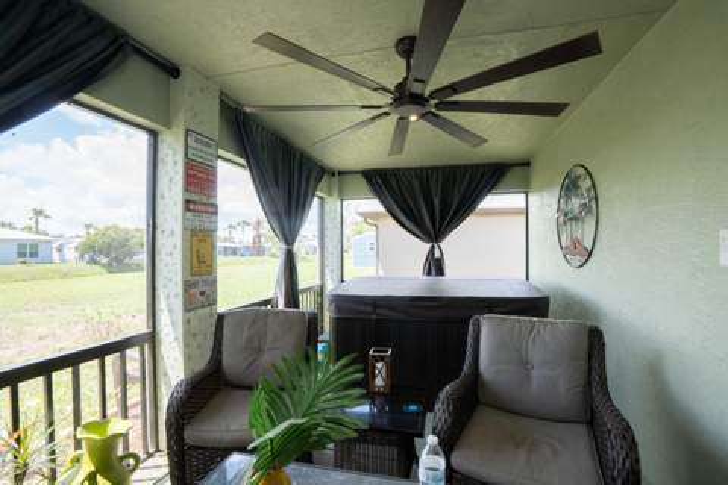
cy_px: 242
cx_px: 364
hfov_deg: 100.4
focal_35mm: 15
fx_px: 303
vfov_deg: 77.3
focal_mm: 10
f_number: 10
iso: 500
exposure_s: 1/125
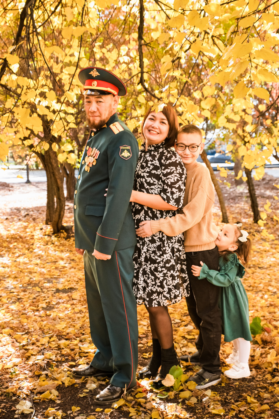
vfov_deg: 41.1
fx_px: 558
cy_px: 210
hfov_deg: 28.1
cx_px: 140
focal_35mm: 48
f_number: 7.1
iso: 1250
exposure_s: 1/250
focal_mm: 48
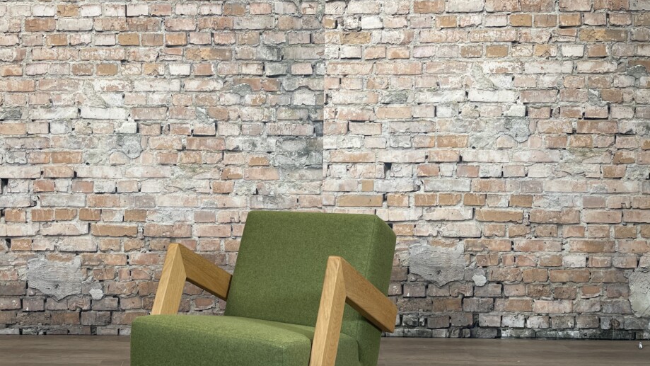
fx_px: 638
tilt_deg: -3.0
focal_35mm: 37
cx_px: 243
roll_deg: -0.5
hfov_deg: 53.4
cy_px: 193
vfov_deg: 32.0
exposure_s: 1/100
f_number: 1.6
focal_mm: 5.1
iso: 100
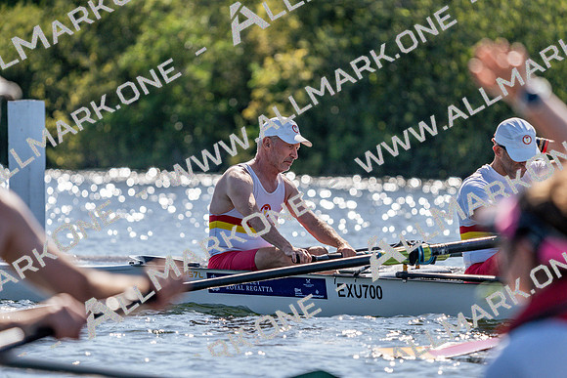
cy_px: 189
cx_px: 284
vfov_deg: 4.0
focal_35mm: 344
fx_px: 5419
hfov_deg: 6.0
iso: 320
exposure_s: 1/2000
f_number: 6.3
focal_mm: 344
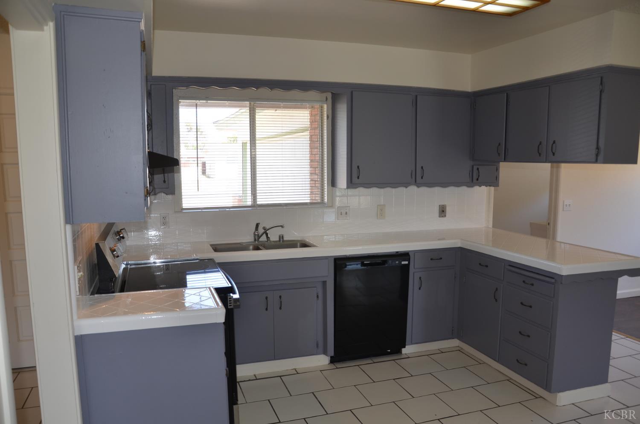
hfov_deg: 67.5
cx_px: 320
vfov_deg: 47.7
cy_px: 212
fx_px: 479
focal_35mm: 27
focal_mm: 18
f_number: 3.5
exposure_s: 1/125
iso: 220
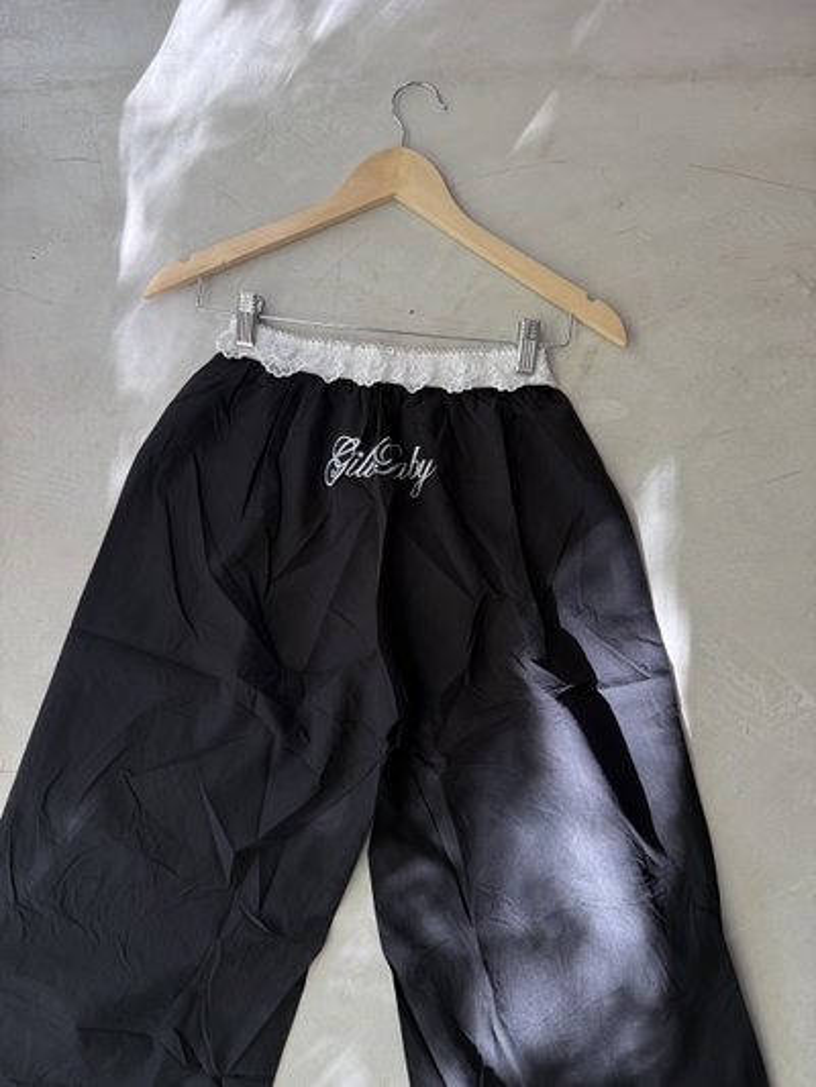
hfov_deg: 56.8
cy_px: 544
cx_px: 408
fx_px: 754
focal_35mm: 24
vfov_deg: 71.6
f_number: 1.78
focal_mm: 6.76
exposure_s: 1/218
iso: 100
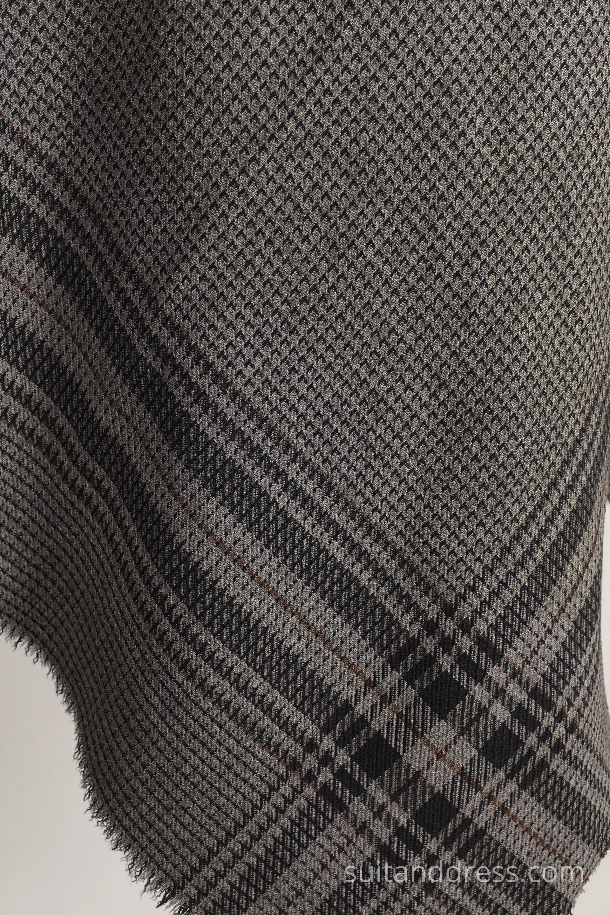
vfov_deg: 41.1
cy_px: 458
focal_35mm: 48
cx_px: 305
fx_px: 1220
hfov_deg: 28.1
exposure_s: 1/30
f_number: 5.6
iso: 320
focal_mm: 32
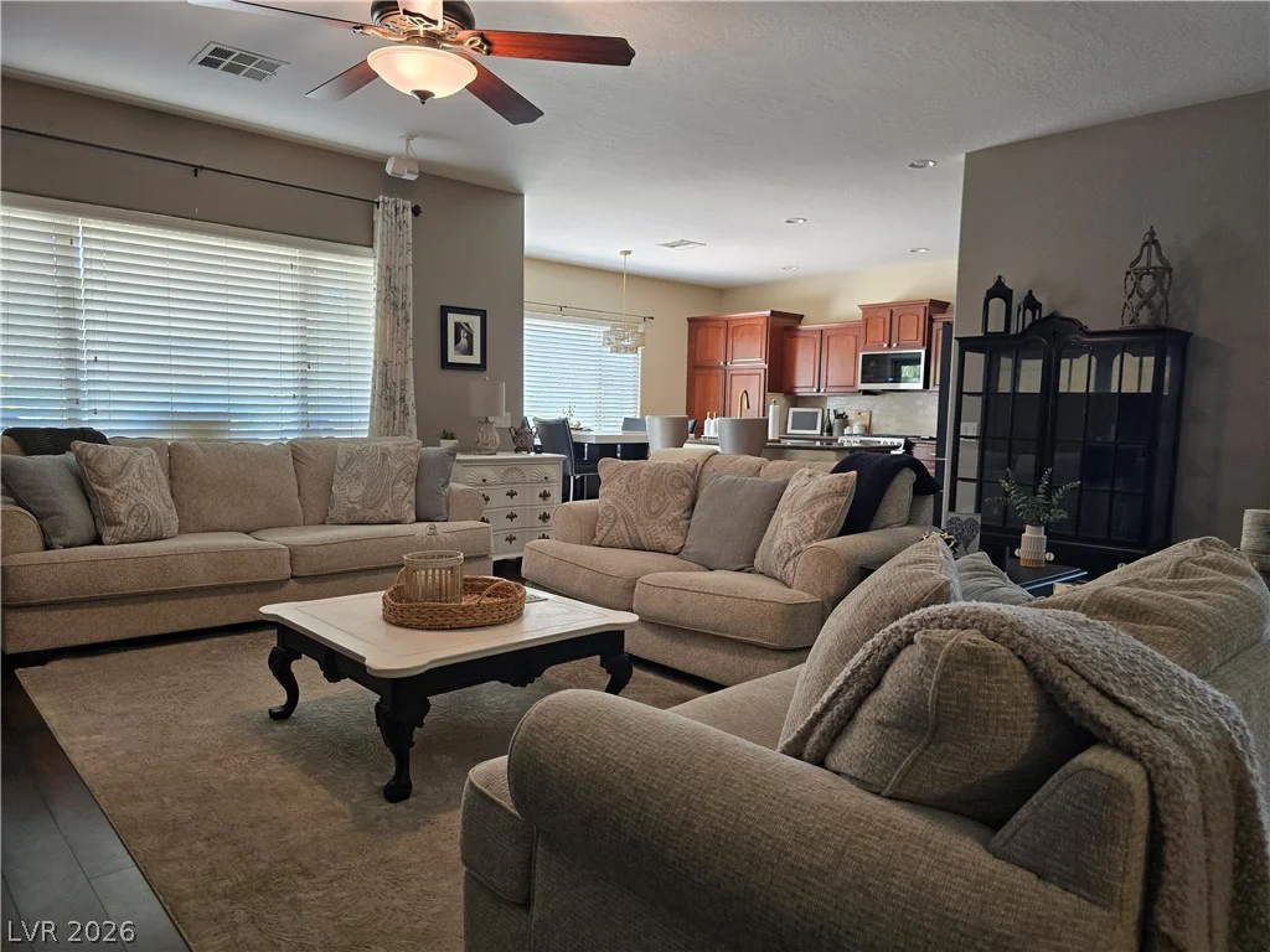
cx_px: 635
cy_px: 476
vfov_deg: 58.9
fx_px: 844
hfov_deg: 73.9
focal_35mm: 23
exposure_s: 1/120
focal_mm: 6.3
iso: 200
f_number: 1.7
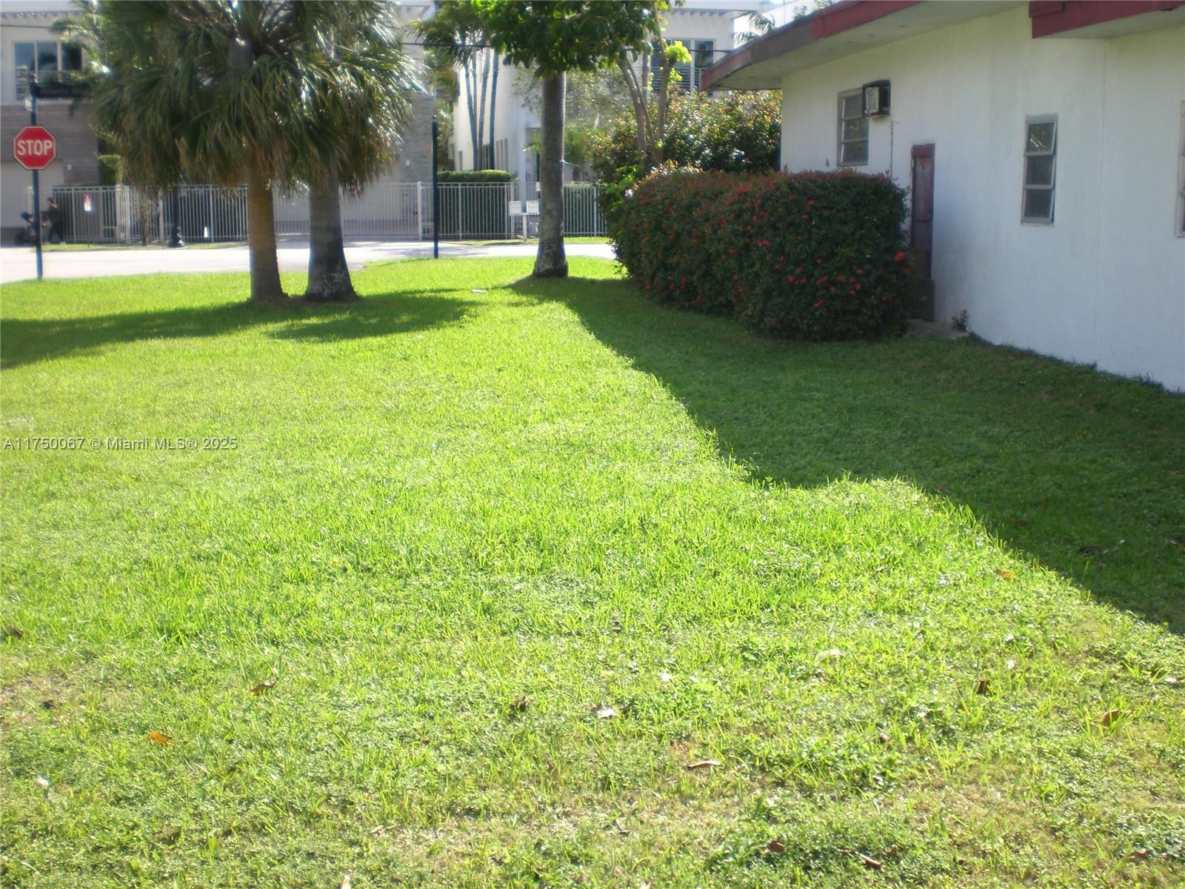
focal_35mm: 38
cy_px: 444
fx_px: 1301
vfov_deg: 37.7
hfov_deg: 49.0
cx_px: 592
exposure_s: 1/320
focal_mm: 6.3
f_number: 3.1
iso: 50
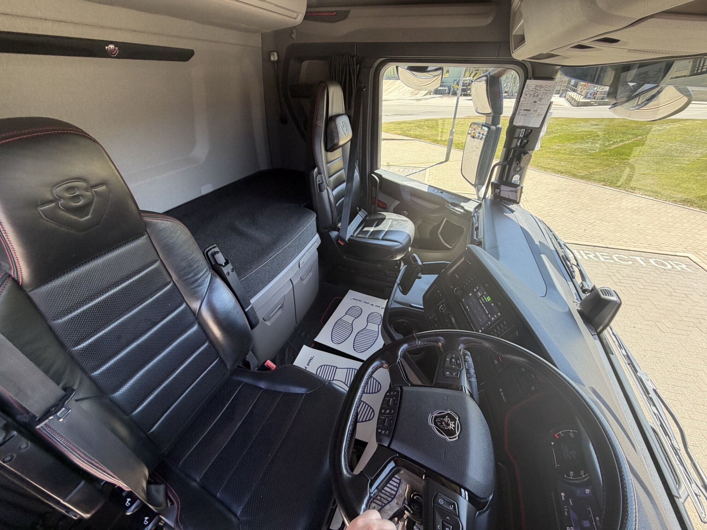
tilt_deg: -33.5
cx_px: 354
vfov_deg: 85.7
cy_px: 265
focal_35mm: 14
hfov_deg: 102.1
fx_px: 286
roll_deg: +0.4
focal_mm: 2.22
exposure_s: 1/121
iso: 50
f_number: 2.2
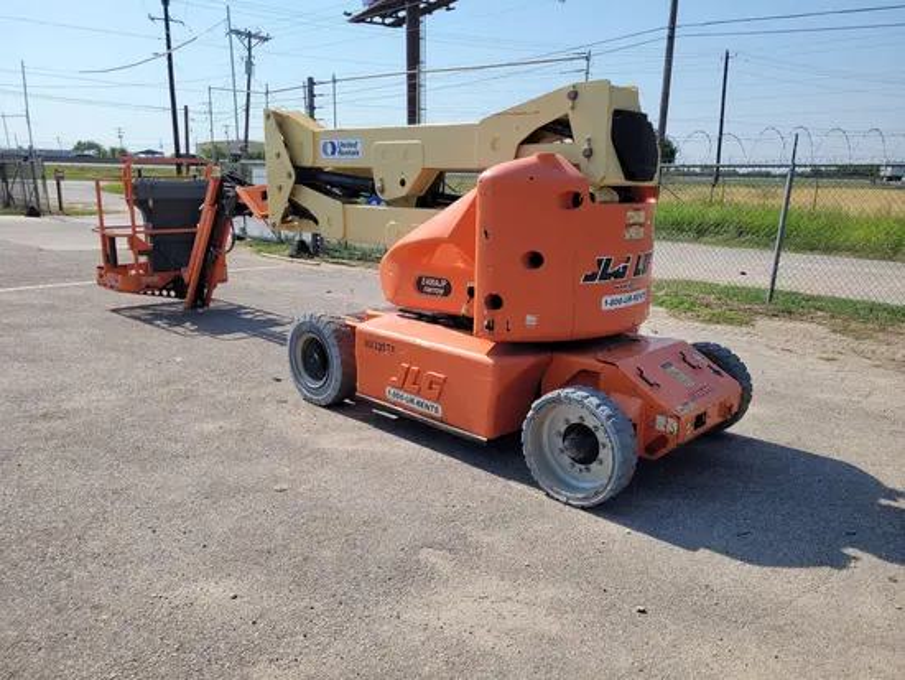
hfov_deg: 67.3
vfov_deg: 53.1
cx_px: 452
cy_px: 340
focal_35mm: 26
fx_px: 680
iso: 40
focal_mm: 5.4
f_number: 1.8
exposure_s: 1/2701
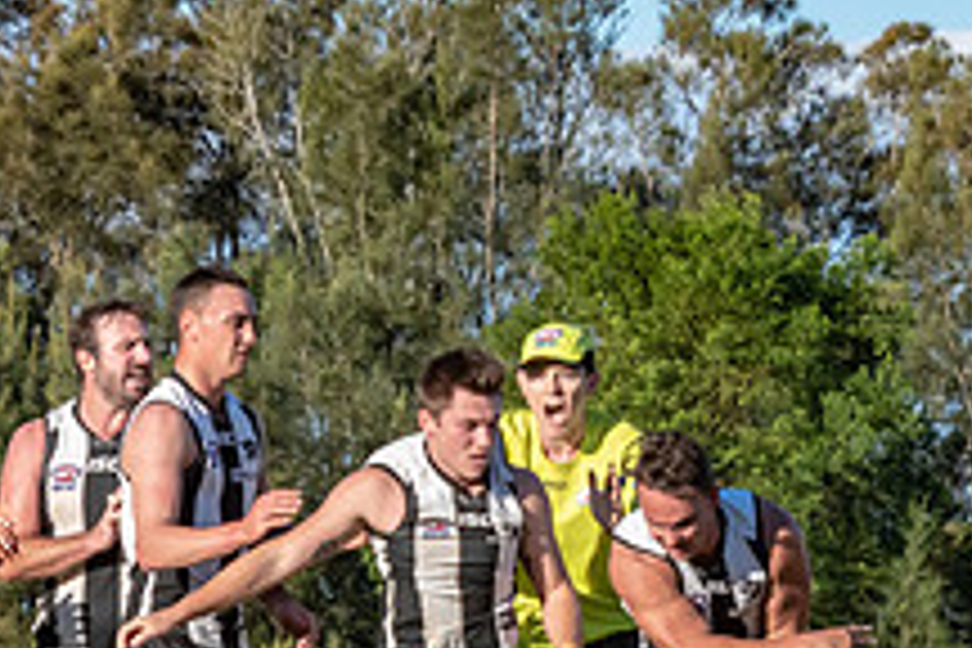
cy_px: 704
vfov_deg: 3.8
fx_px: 9665
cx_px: 734
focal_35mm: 358
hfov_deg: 5.8
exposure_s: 1/4000
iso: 800
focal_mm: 86
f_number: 6.3
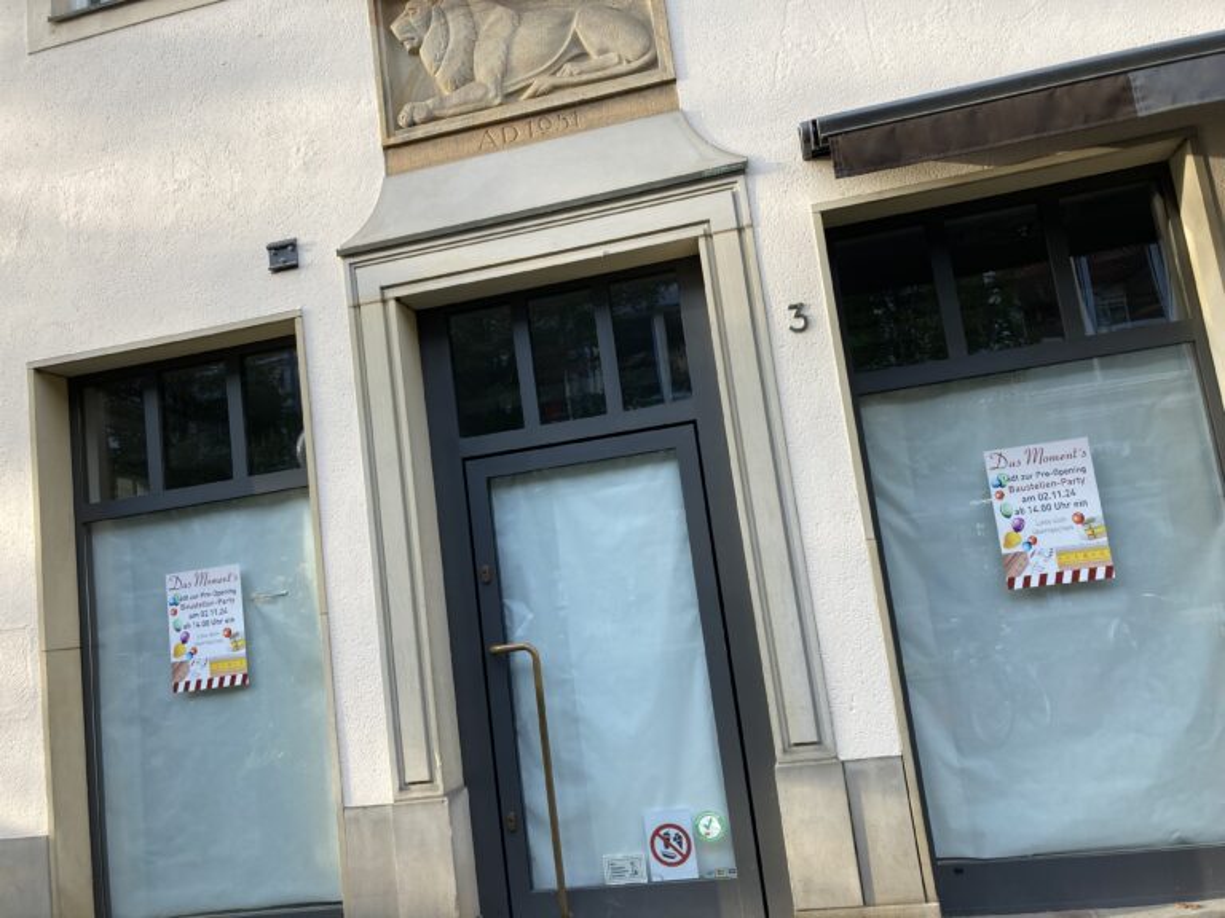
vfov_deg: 49.7
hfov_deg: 63.4
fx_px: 991
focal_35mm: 28
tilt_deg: +9.2
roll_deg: +7.3
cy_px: 459
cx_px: 612
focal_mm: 3.99
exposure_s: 1/123
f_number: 1.8
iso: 20
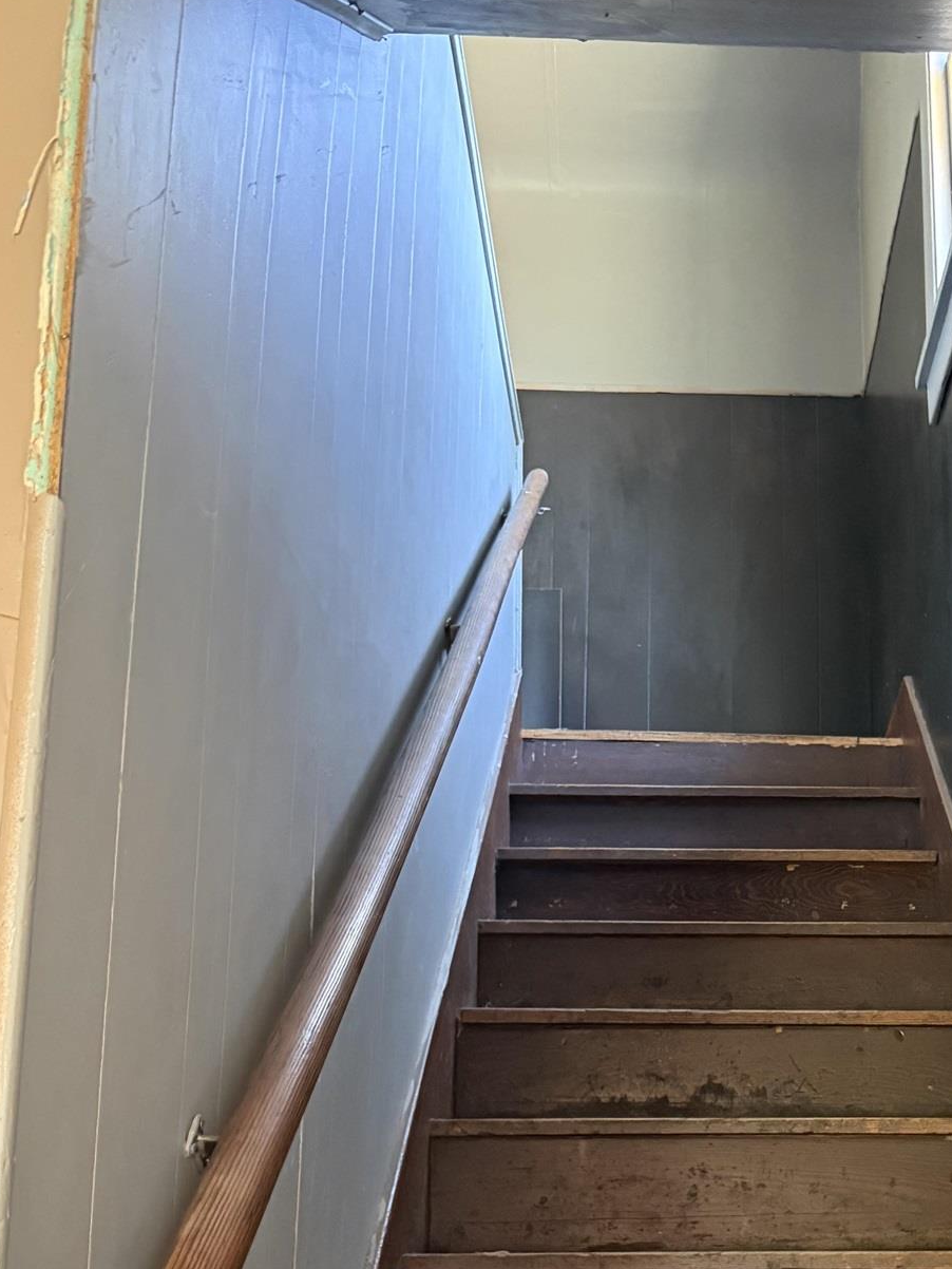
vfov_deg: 40.3
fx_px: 1686
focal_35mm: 46
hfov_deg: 30.6
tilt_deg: +17.0
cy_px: 915
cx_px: 797
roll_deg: +0.0
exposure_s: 1/42
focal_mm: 6.76
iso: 800
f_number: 1.78
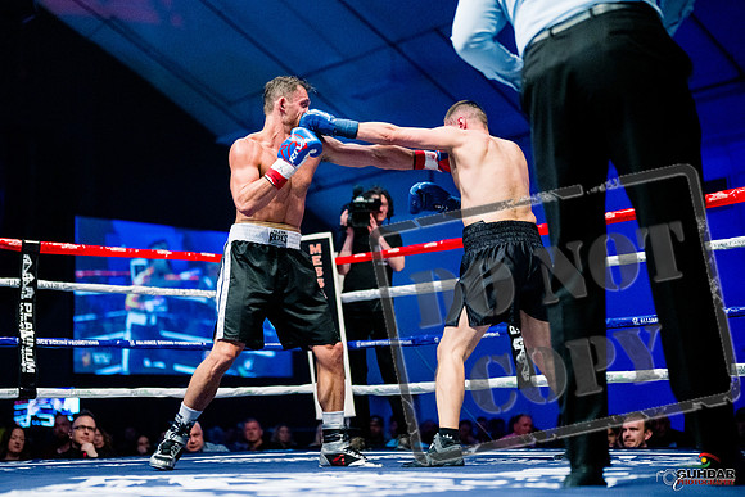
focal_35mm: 59
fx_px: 1223
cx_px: 313
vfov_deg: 23.0
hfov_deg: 33.8
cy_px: 242
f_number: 1.4
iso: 6400
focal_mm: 50
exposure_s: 1/1600
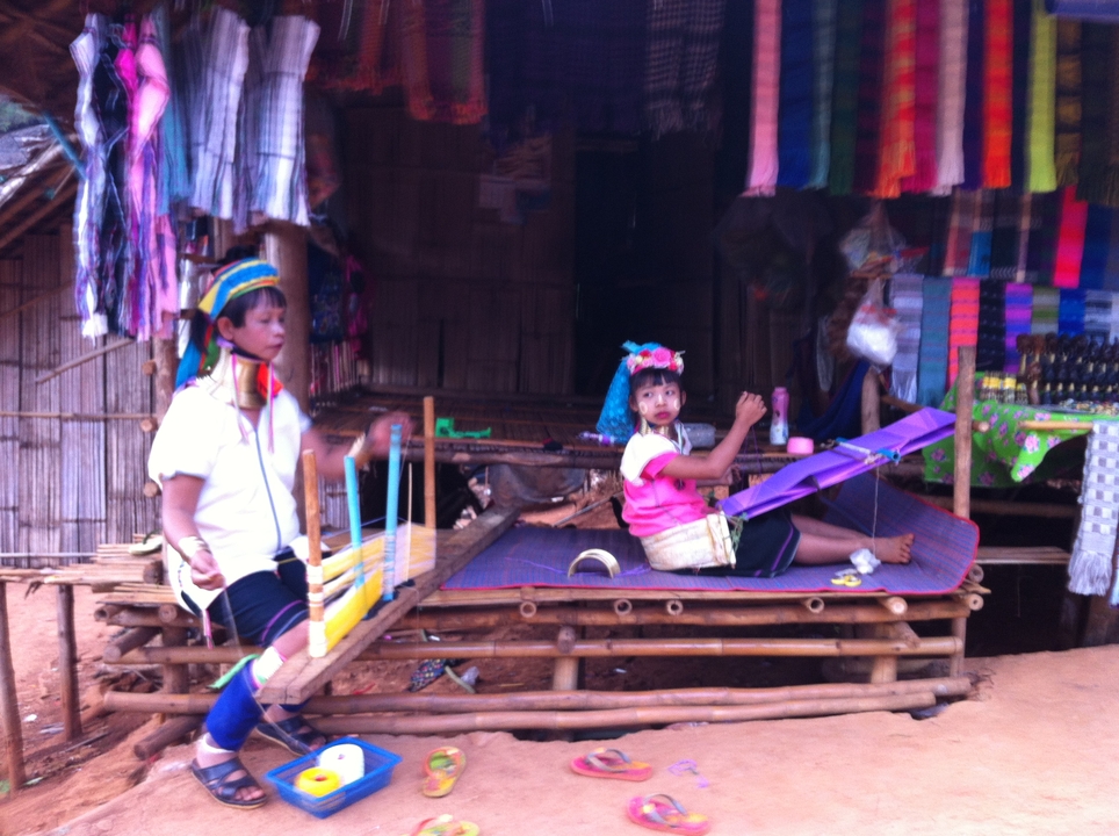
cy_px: 418
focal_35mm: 35
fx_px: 1130
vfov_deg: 40.6
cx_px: 560
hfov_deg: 52.7
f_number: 2.8
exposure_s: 1/17
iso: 80
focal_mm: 3.85
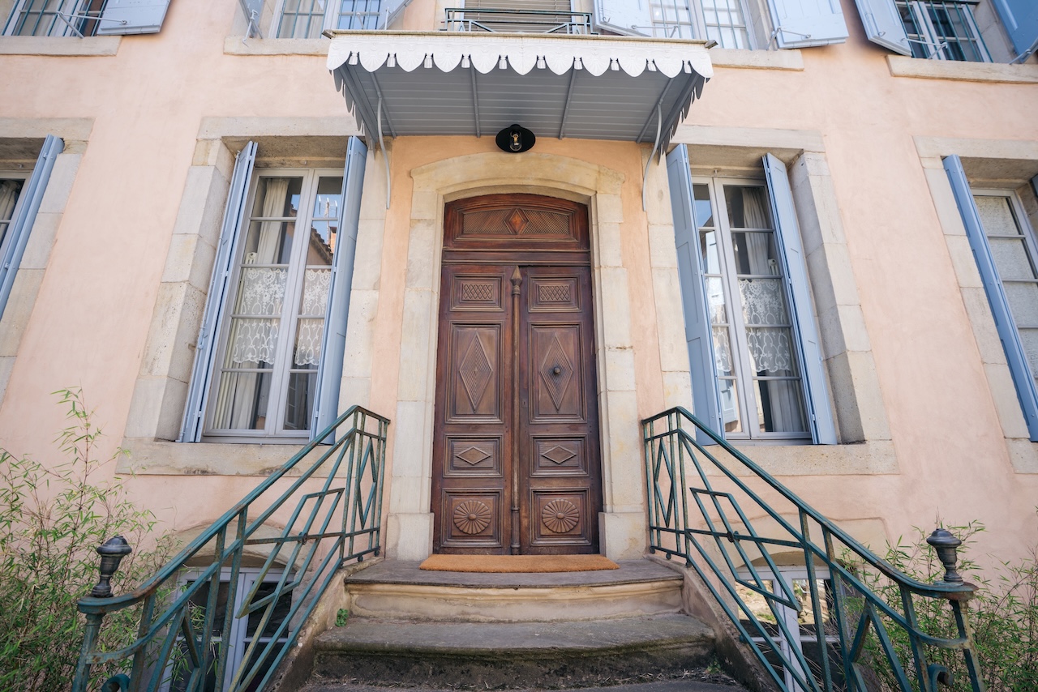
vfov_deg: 73.8
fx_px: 461
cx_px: 519
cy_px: 346
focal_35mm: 16
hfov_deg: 96.7
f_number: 4.5
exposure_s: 1/160
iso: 200
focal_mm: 16
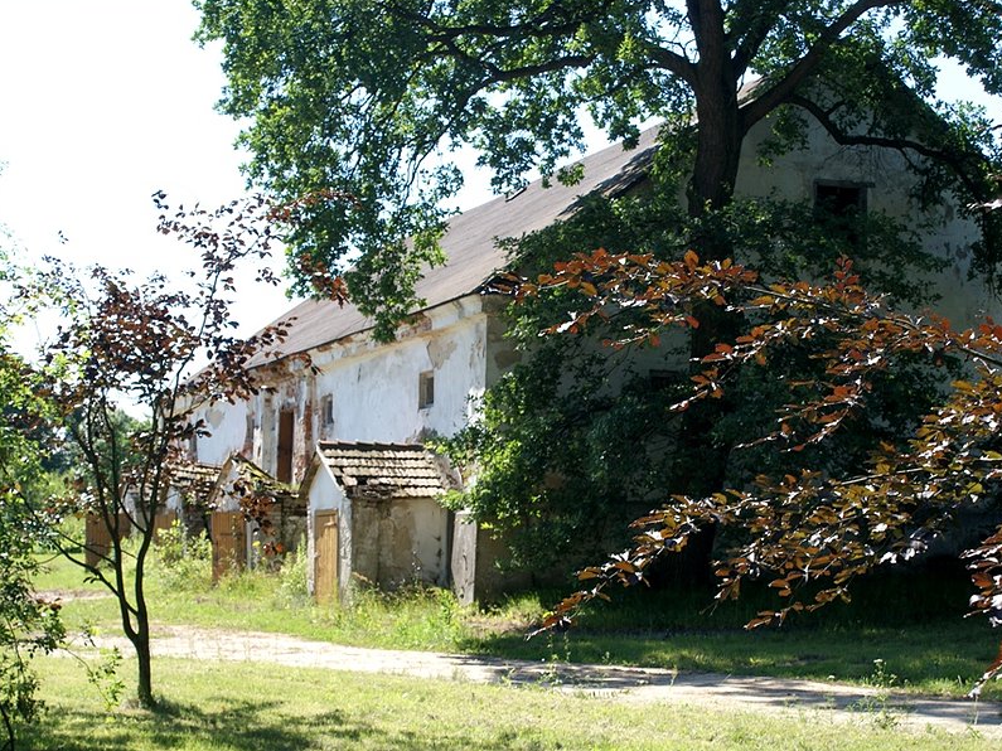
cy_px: 373
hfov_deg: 26.5
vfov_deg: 20.0
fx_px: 2129
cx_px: 465
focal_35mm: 74
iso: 100
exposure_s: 1/125
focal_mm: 45
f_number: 8
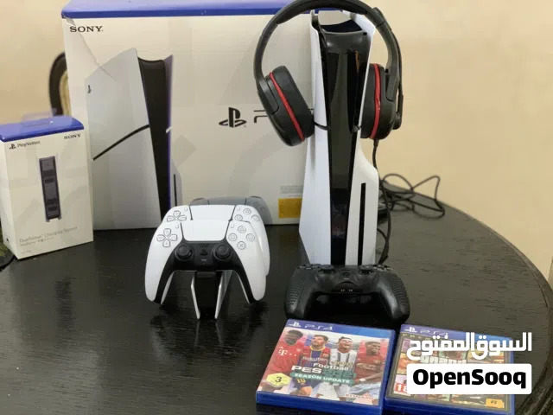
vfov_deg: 28.0
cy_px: 208
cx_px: 276
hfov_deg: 36.8
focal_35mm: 52
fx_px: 831
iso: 500
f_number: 2.4
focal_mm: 6
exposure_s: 1/33
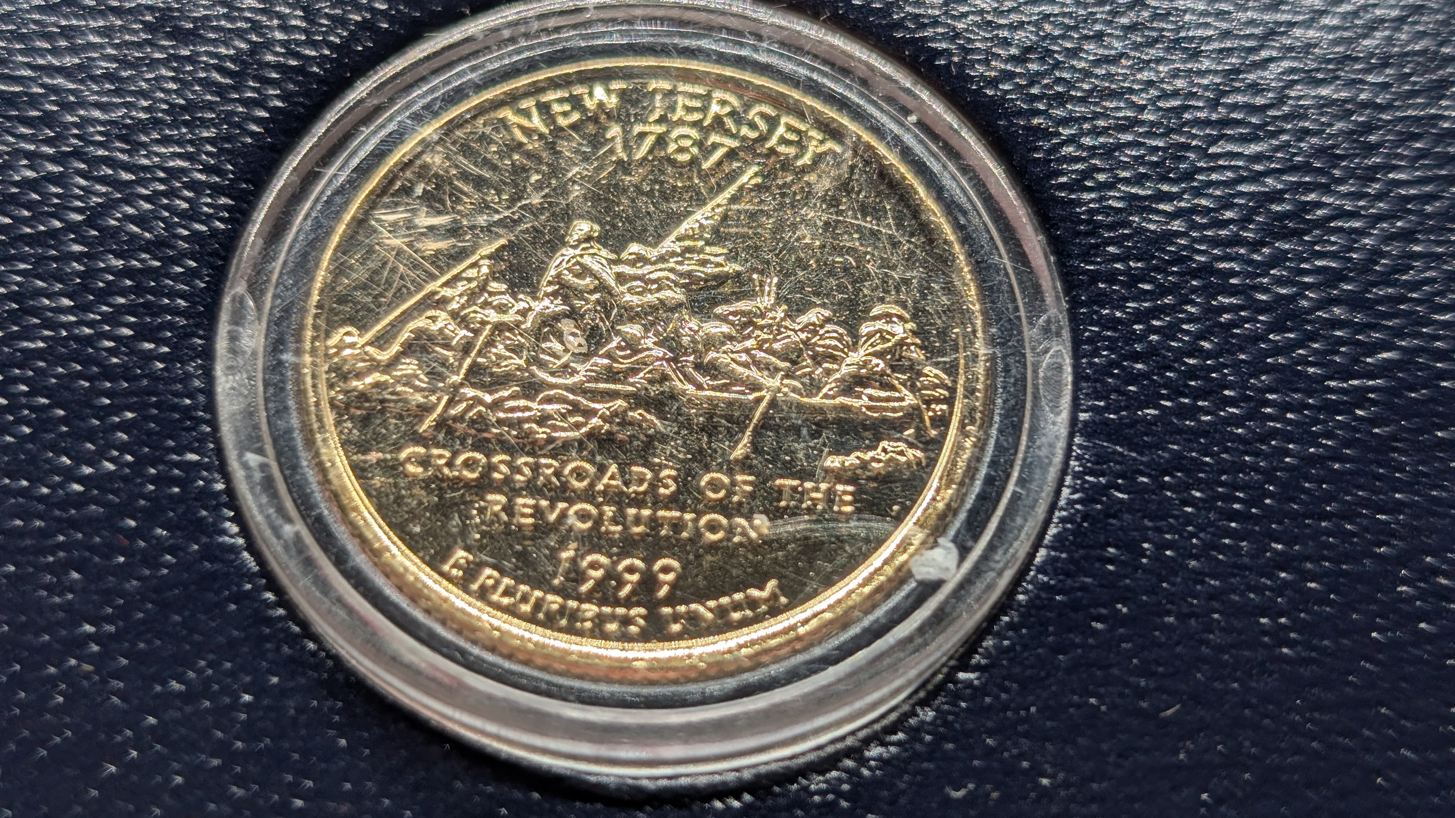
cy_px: 390
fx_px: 2199
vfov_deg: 21.1
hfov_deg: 36.6
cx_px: 700
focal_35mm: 57
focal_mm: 6.9
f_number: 1.68
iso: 20
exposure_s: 1/66.5
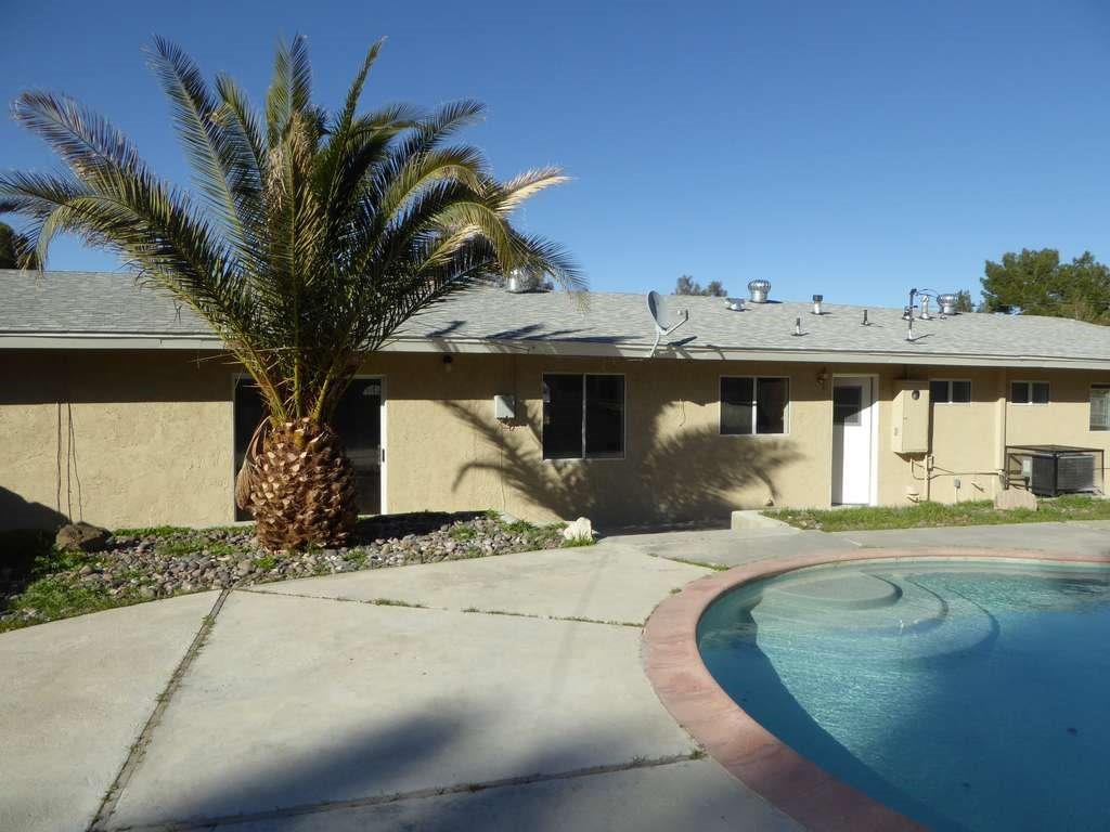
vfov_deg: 56.8
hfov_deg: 71.6
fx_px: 770
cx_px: 555
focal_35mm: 24
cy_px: 416
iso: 100
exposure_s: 1/1000
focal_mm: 4.3
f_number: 3.5
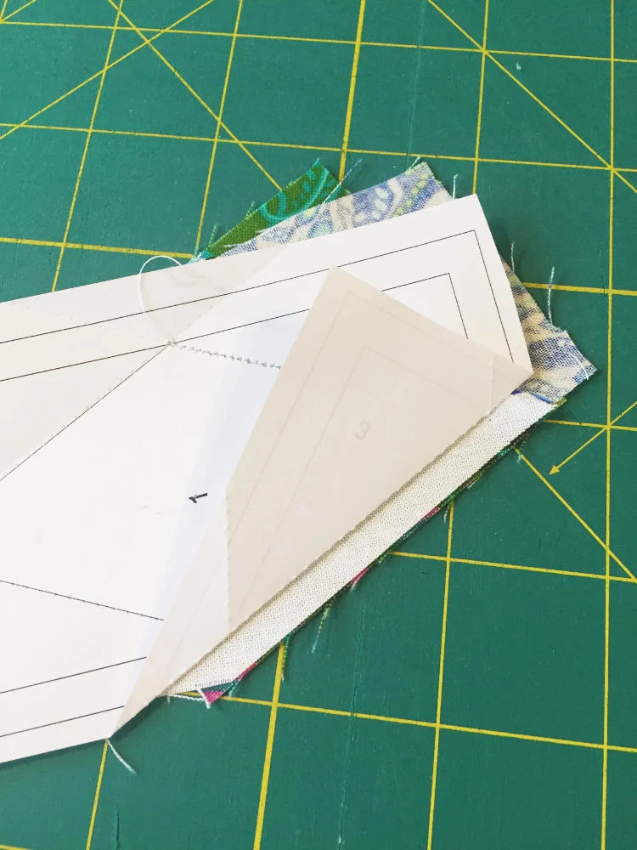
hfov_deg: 48.2
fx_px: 712
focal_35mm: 29
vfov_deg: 61.7
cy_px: 425
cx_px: 318
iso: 64
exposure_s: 1/33
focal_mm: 4.2
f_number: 2.2
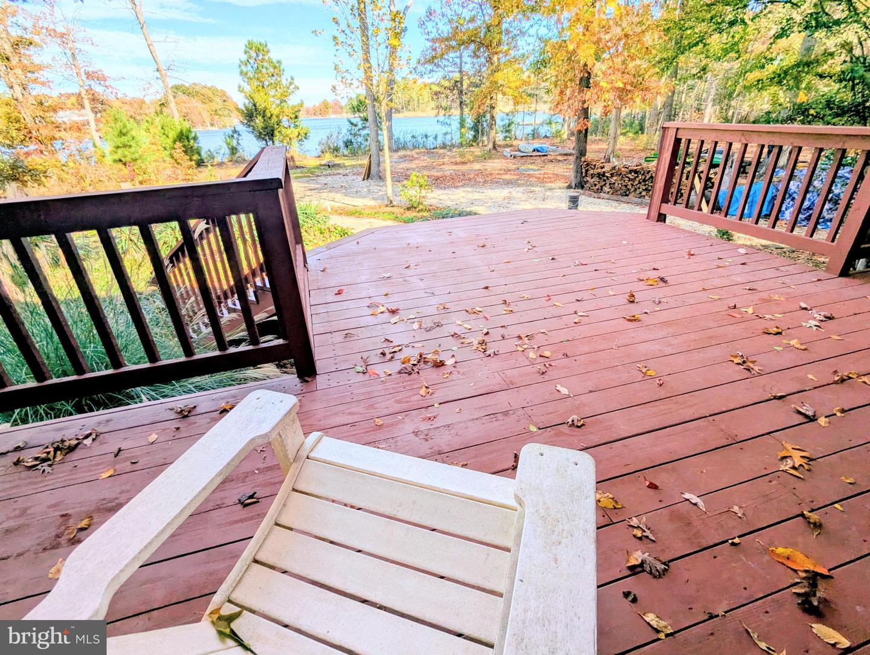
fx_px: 403
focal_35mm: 16
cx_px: 435
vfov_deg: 78.2
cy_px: 328
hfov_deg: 94.4
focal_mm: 2.35
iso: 35
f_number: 2.2
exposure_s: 1/788
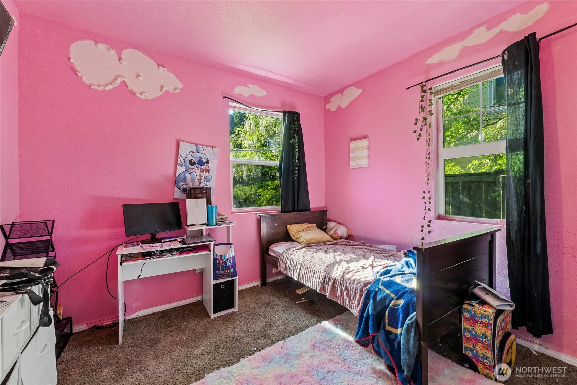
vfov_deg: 77.3
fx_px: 240
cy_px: 192
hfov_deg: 100.4
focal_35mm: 15
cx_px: 288
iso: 250
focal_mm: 10
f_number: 9
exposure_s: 1/8
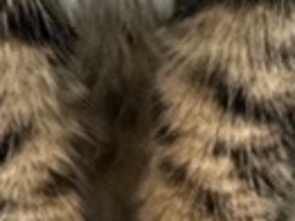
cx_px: 115
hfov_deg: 5.3
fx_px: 3193
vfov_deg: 3.9
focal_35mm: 375
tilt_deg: -13.3
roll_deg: -1.2
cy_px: -336
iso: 400
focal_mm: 6.76
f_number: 1.78
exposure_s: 1/40
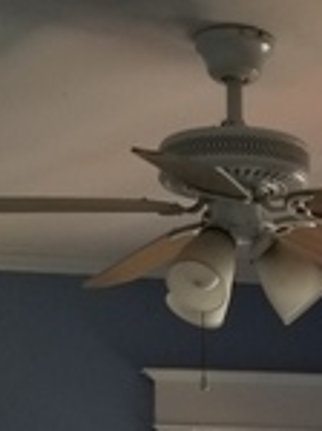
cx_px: 310
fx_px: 1443
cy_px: 774
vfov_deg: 14.8
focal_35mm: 116
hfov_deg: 12.6
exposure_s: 1/60
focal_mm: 4.25
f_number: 1.7
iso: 80
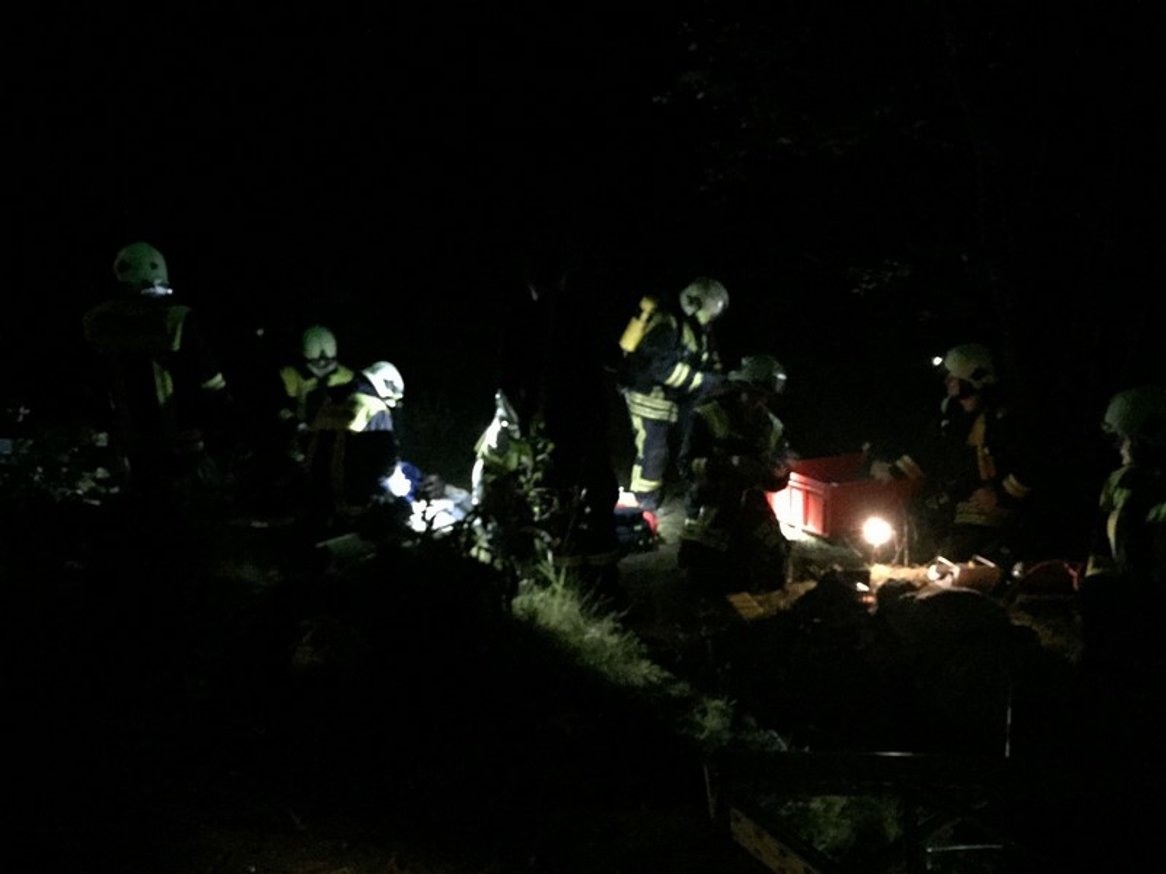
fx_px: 977
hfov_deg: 61.7
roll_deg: +1.5
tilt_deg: -11.5
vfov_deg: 48.2
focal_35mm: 29
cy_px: 437
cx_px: 583
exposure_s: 1/15
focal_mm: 4.15
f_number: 2.2
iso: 2000
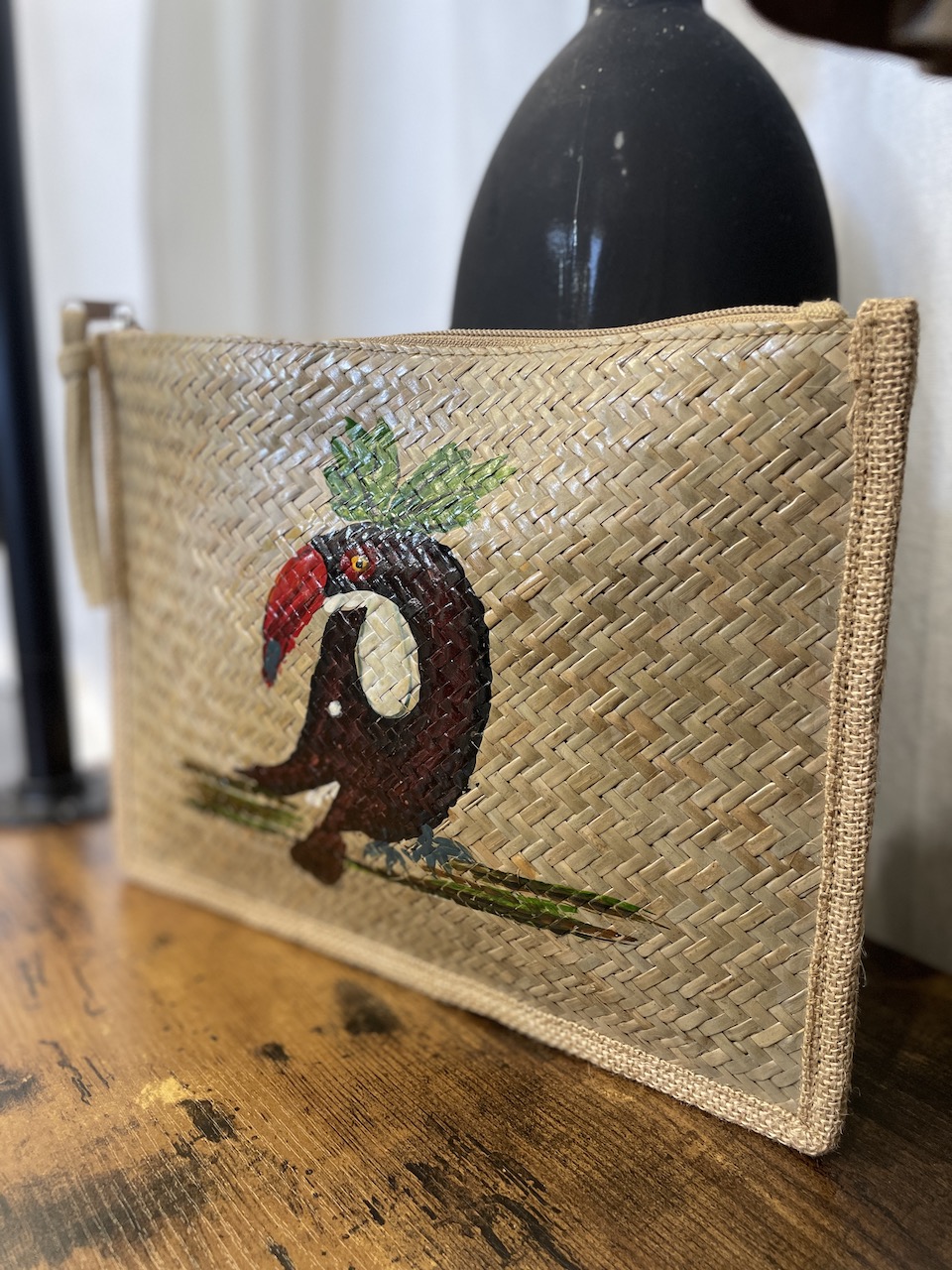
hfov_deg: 53.1
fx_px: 953
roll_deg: -0.7
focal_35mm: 26
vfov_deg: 67.3
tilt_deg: -12.4
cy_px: 635
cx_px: 476
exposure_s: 1/50
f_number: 1.6
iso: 100
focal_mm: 4.2
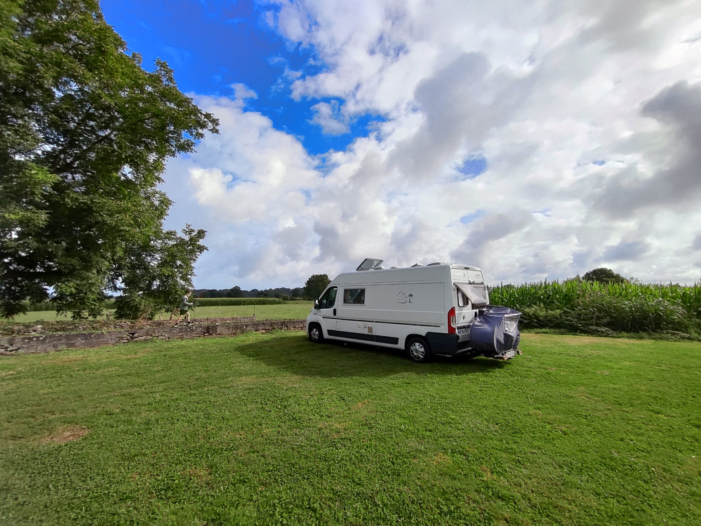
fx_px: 263
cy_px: 263
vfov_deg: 89.9
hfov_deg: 106.2
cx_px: 350
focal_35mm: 13
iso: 51
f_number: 2.2
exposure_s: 1/1700
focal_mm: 1.66
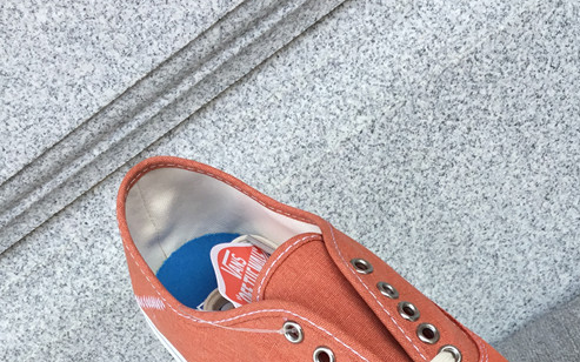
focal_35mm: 60
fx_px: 948
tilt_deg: -37.8
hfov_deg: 33.8
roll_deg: +42.6
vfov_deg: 20.8
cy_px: 380
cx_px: 379
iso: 25
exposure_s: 1/265
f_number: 2.4
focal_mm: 3.3
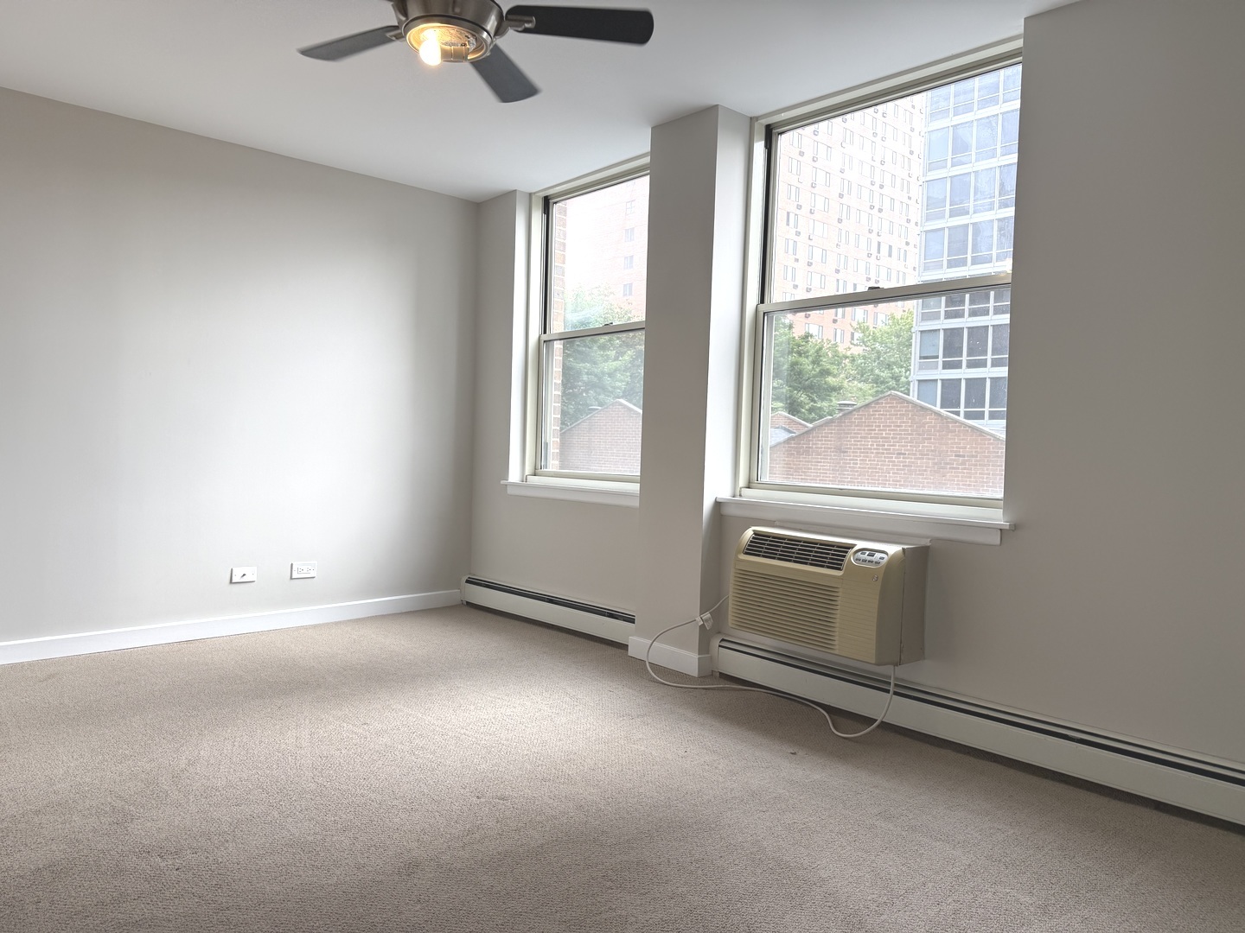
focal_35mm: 24
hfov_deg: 71.6
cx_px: 622
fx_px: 863
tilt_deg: -1.8
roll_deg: -2.0
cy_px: 466
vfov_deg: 56.8
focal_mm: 6.76
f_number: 1.78
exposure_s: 1/318
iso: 80
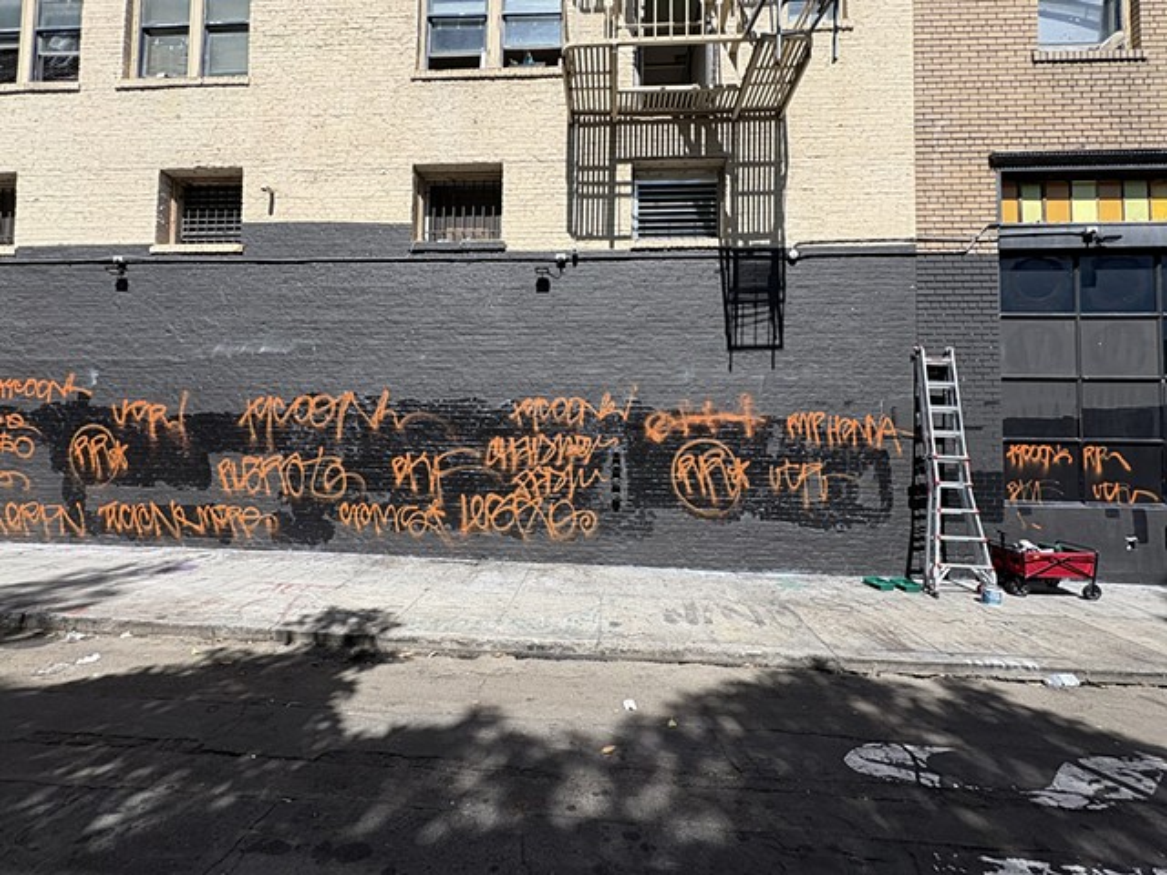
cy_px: 438
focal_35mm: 14
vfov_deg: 85.7
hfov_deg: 102.1
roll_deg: -0.8
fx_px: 472
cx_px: 584
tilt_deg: +1.3
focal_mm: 2.2
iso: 50
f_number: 2.2
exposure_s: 1/1006
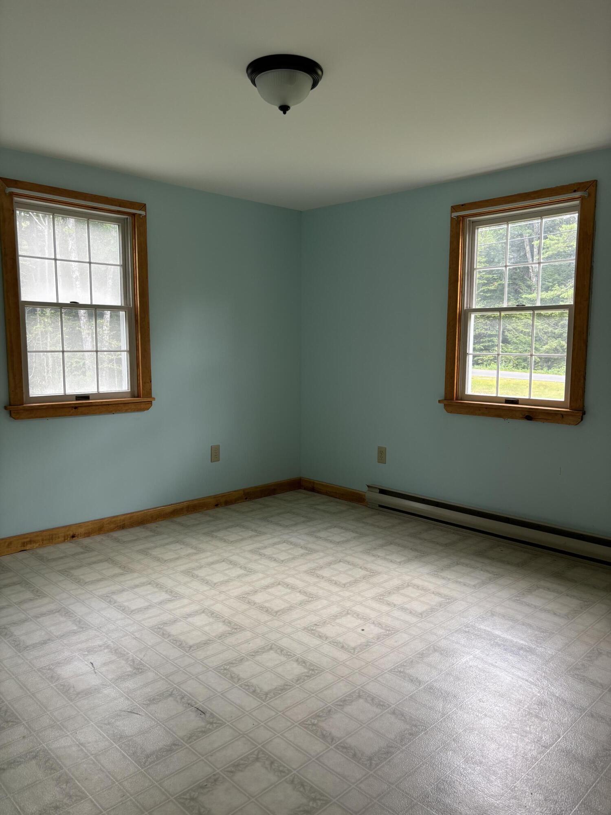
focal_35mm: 26
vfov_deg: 67.3
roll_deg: -0.2
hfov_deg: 53.1
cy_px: 408
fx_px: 612
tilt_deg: -5.6
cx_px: 306
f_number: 1.6
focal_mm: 5.96
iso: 100
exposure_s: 1/121
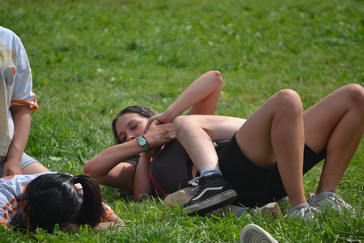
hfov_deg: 6.9
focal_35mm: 300
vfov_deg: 4.6
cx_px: 182
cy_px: 122
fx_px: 3033
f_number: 7.1
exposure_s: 1/2000
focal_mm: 200
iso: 400
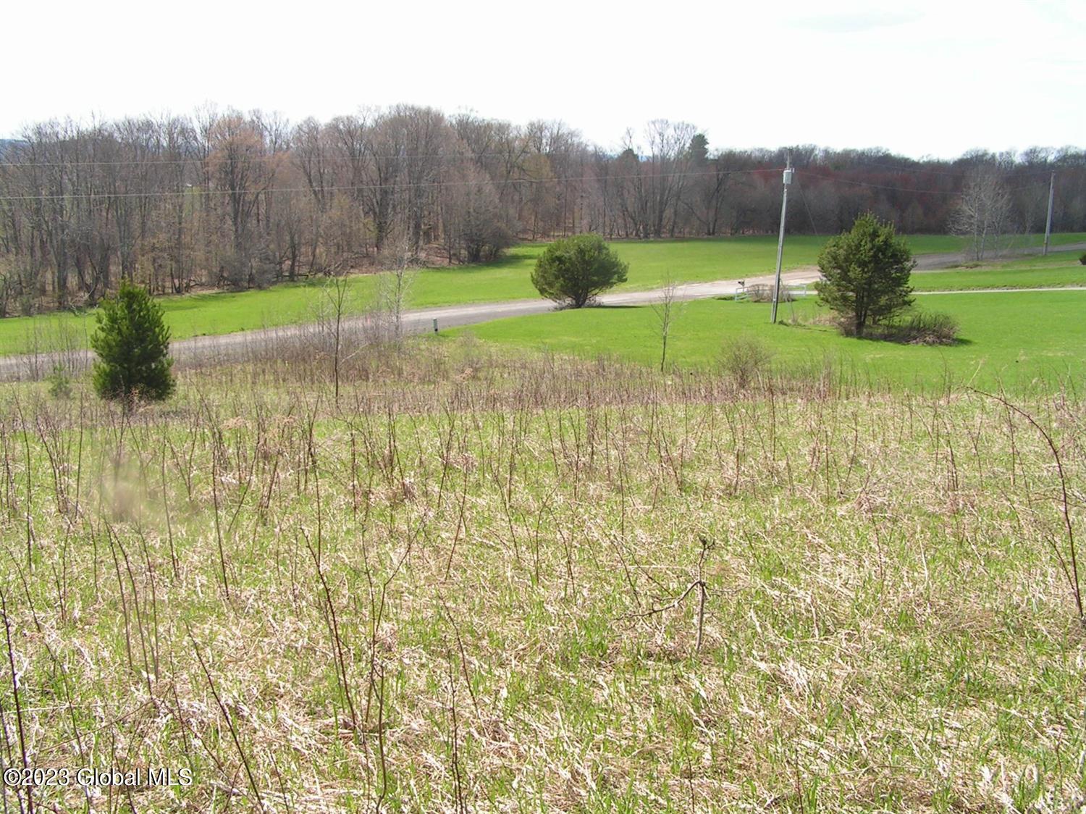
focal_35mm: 38
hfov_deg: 49.0
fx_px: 1192
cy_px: 407
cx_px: 543
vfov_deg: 37.7
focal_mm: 6.3
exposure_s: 1/200
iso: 50
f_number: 5.6
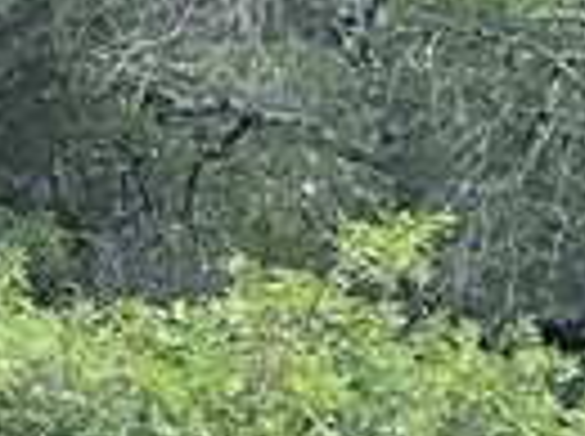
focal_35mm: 608
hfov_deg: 3.3
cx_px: 842
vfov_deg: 2.4
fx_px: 10256
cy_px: 894
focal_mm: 9
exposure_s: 1/171
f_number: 2.8
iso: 32
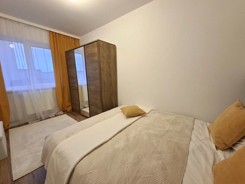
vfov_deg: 89.9
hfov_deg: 106.2
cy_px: 92
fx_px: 92
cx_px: 122
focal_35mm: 13
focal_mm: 1.74
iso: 160
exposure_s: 1/30
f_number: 2.2
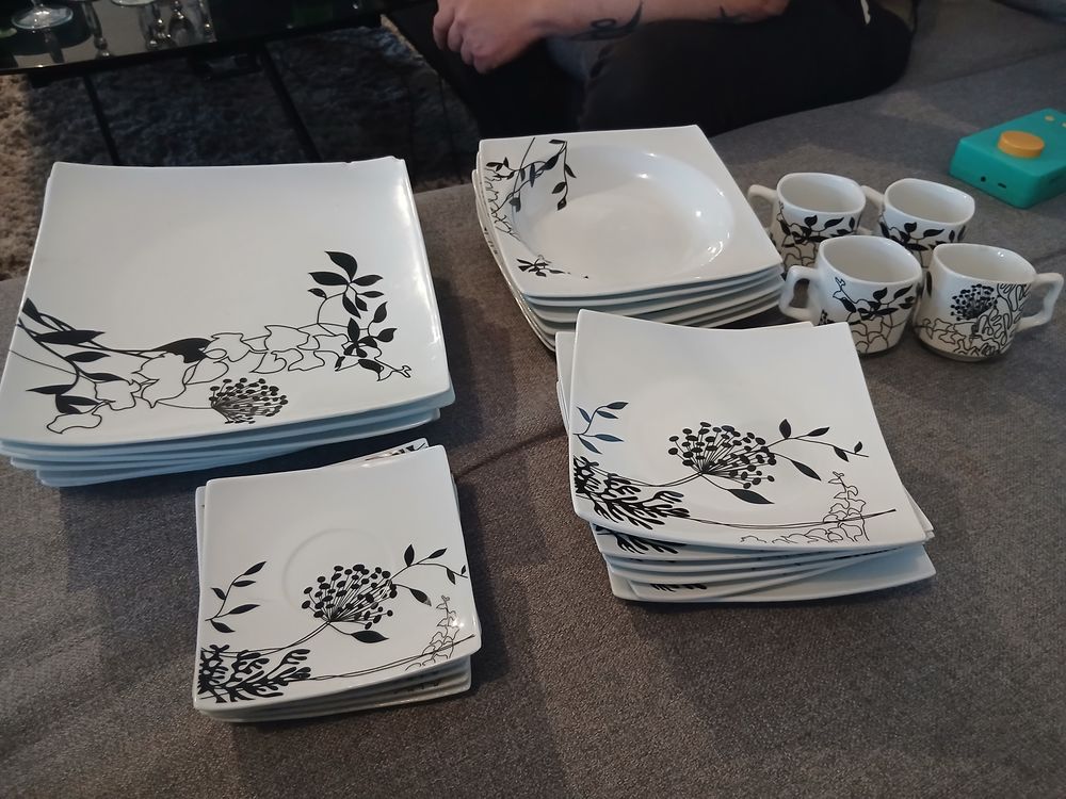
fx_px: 801
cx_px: 533
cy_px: 400
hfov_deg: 67.3
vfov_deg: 53.1
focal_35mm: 26
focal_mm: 3.98
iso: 640
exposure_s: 1/20
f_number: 1.8
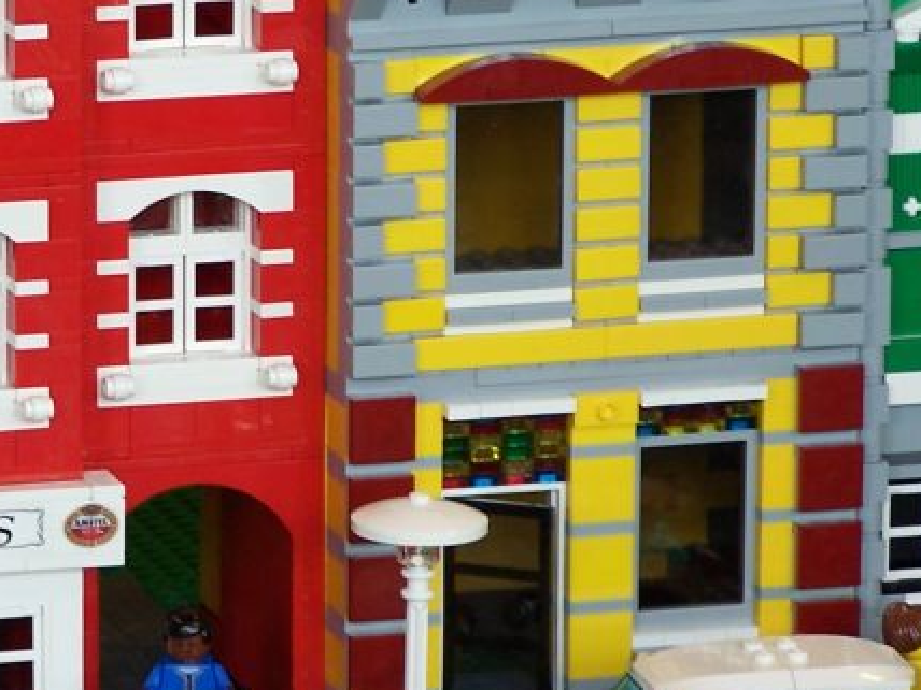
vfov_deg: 3.9
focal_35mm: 380
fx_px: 10110
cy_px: 103
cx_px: 187
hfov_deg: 5.2
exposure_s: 1/20
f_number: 3.2
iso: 80
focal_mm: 26.4
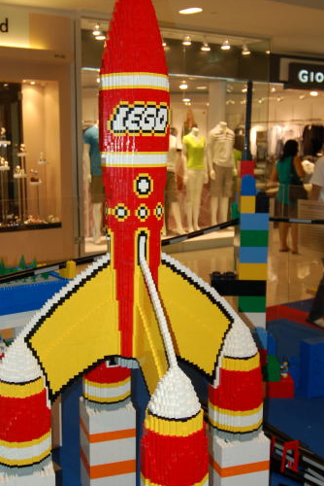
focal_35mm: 46
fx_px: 620
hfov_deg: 29.2
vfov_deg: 42.7
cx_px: 137
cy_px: 237
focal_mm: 24
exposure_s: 1/60
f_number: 4
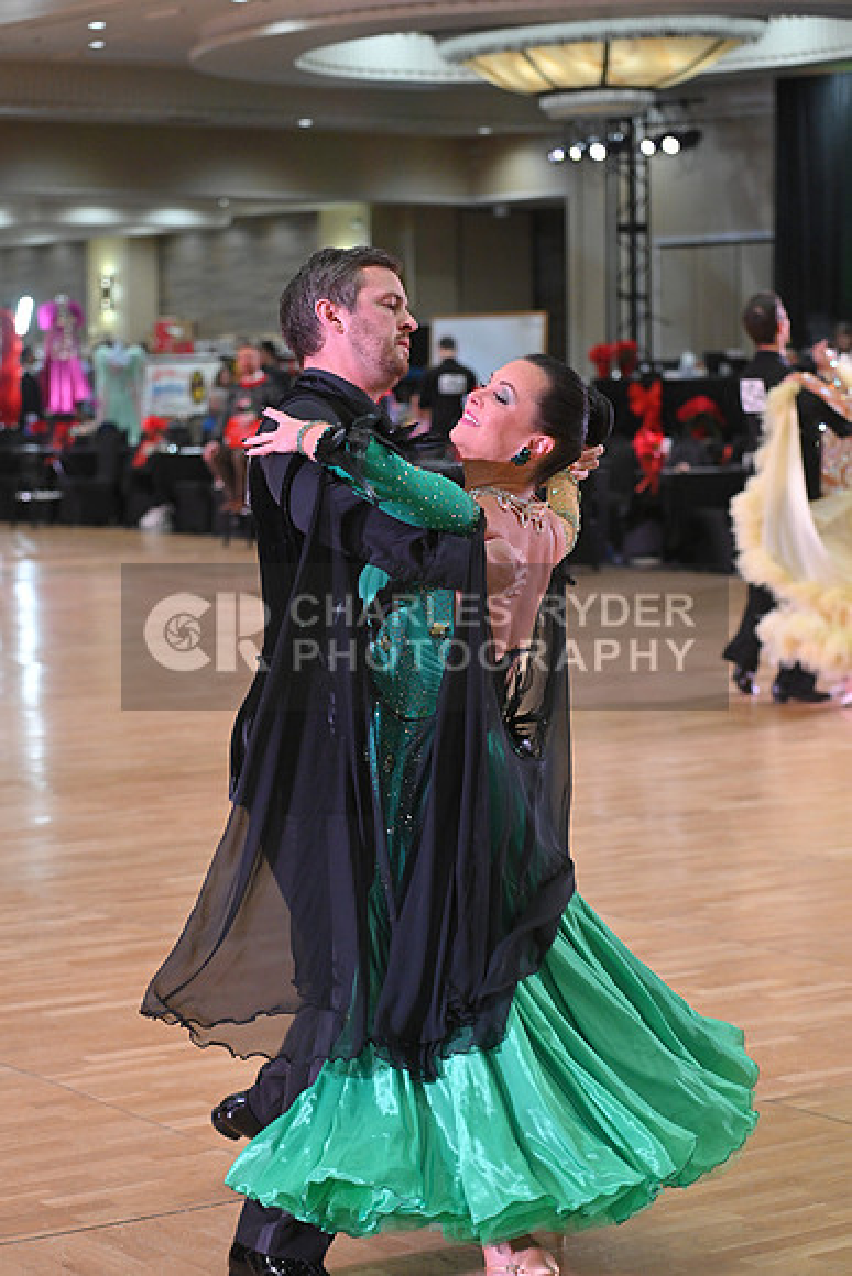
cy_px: 638
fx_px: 3051
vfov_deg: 23.6
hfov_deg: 15.9
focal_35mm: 86
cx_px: 426
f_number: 4.5
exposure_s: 1/400
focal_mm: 86
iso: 2500
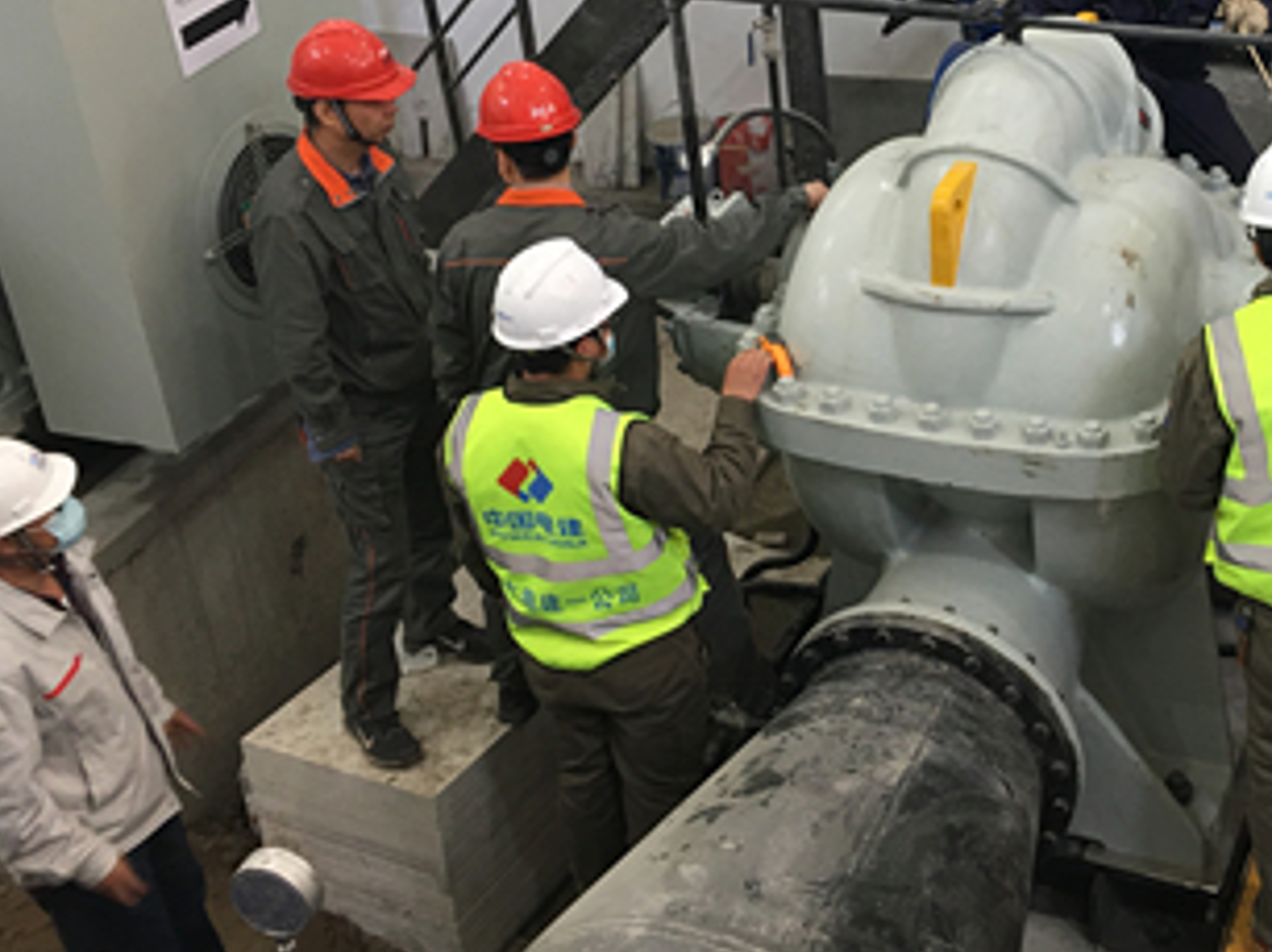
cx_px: 956
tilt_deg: -27.6
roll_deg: +3.5
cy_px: 256
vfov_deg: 26.2
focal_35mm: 55
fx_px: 2019
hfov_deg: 34.2
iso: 40
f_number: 2.2
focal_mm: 4.15
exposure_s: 1/17
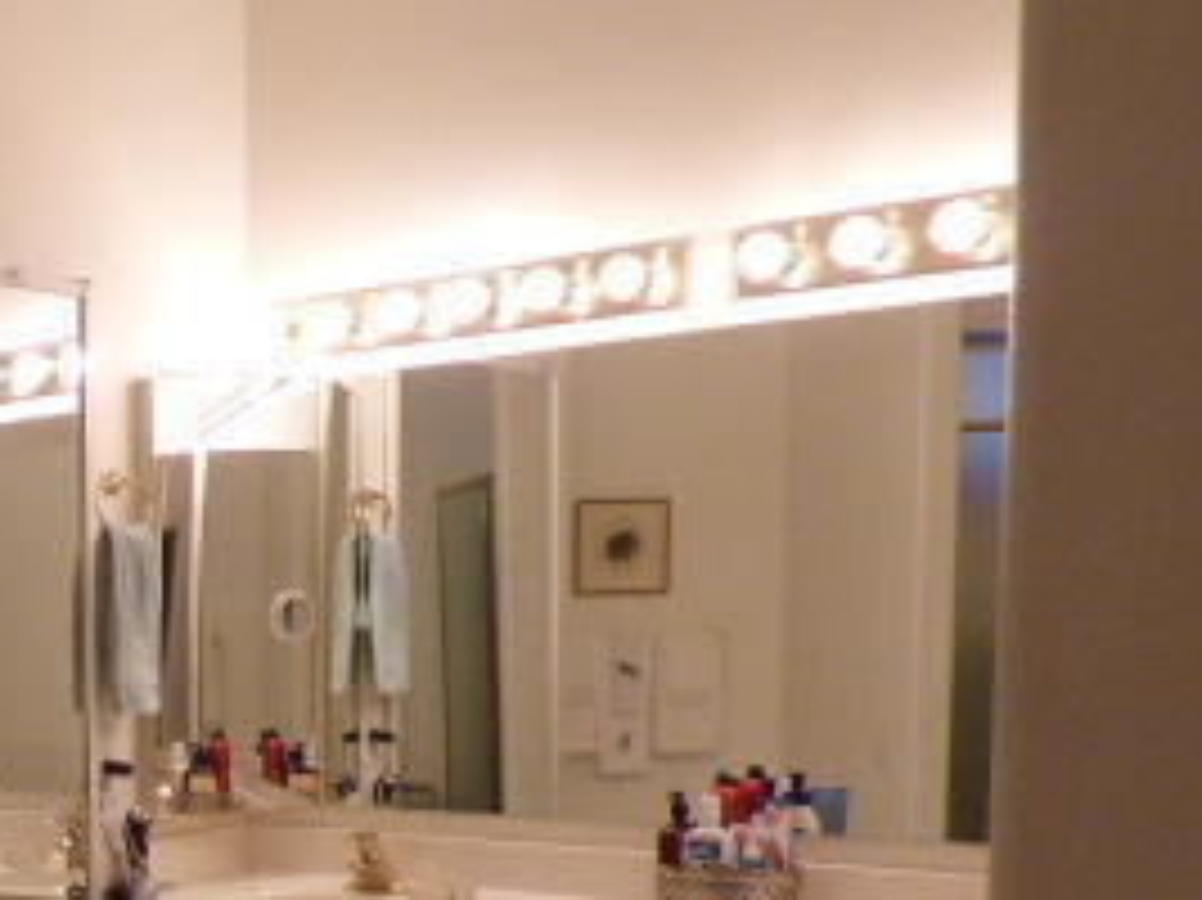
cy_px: 828
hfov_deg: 34.7
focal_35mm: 48
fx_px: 1666
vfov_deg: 28.9
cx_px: -90
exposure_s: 1/60
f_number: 2.8
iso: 320
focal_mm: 3.58
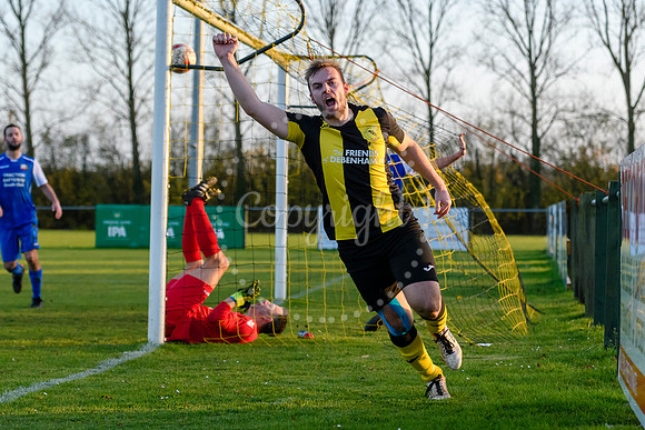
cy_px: 215
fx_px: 2204
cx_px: 322
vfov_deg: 11.2
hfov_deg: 16.6
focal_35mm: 123
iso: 1800
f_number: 4
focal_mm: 82
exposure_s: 1/2000
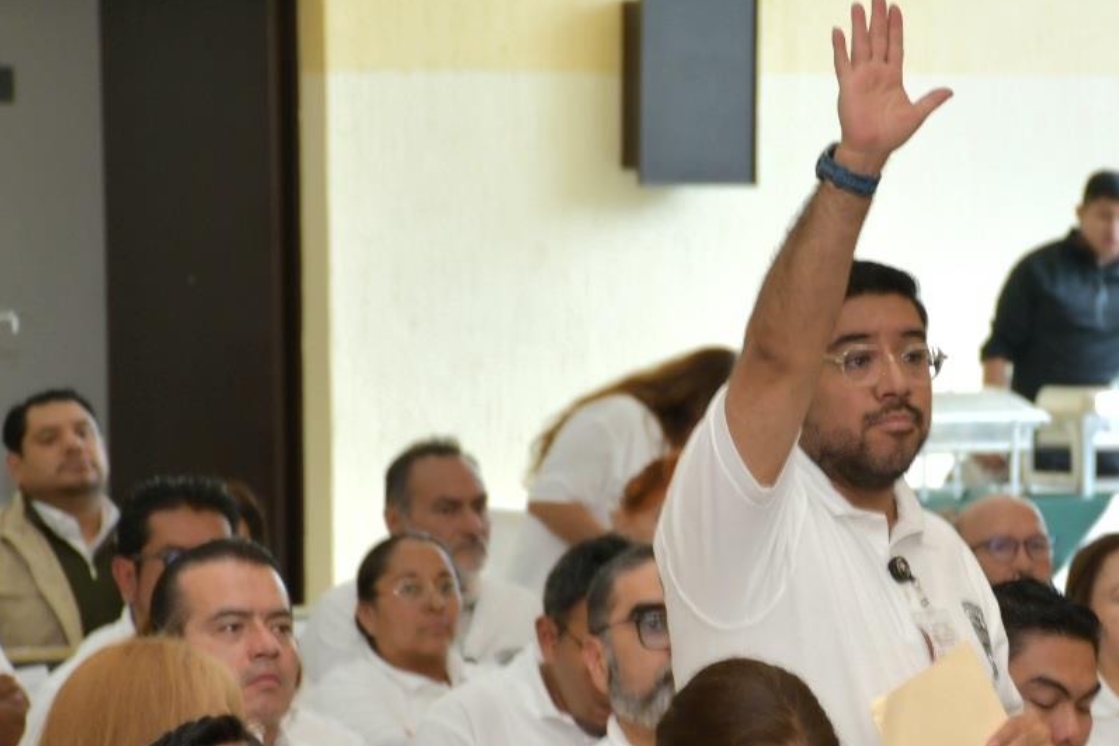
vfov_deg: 5.6
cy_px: 459
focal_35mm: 244
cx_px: 901
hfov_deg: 8.4
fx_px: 7582
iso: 450
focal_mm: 80
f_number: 5.3
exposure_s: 1/60.2
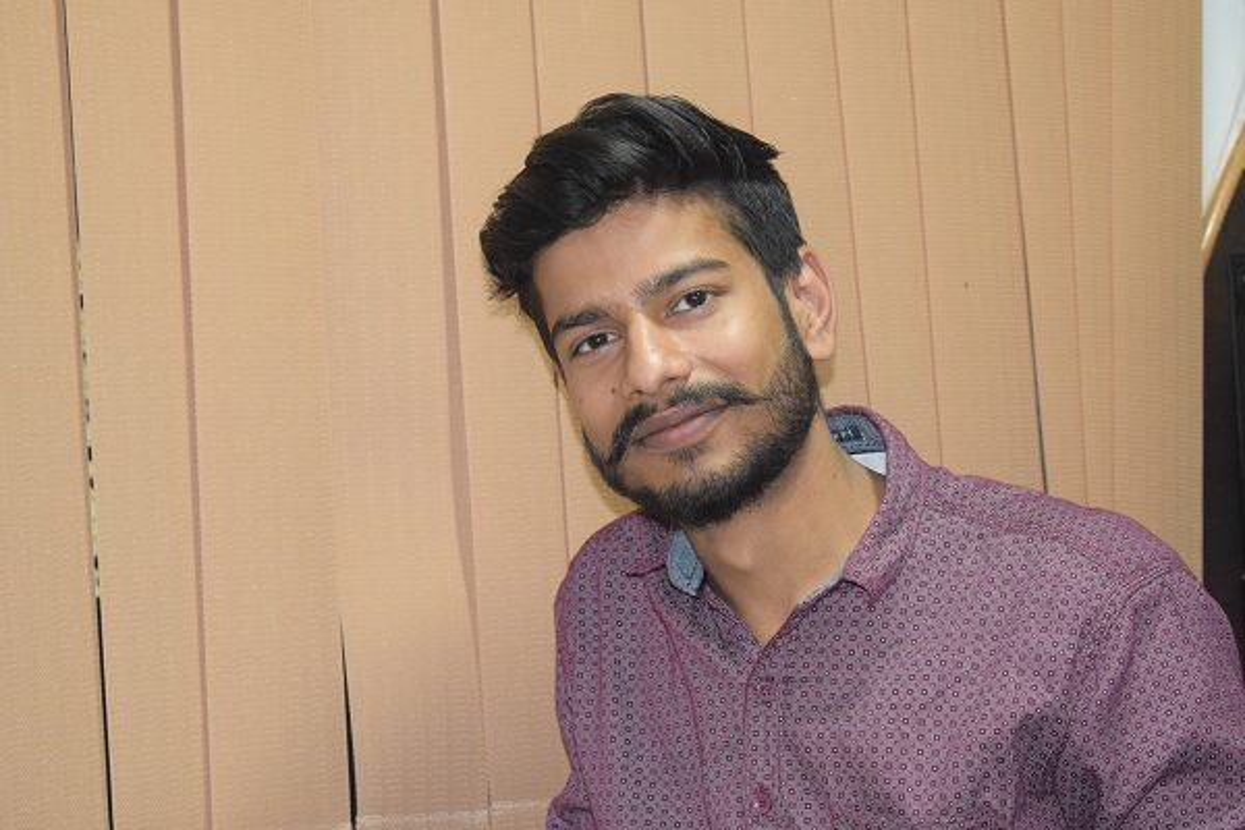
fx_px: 2853
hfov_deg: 24.6
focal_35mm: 82
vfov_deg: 16.6
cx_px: 622
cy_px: 415
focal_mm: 55
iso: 3200
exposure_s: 1/60
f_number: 5.6
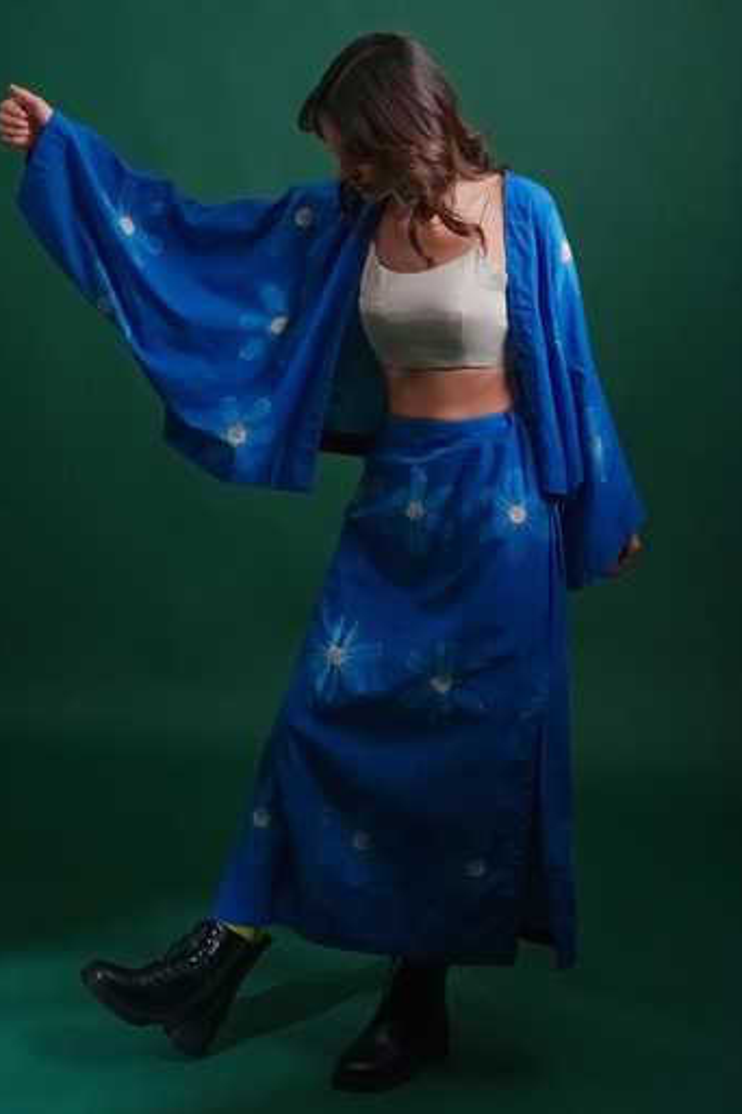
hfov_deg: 31.3
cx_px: 373
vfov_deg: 45.6
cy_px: 566
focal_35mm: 43
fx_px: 1324
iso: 1250
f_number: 2.8
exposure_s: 1/640
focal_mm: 41.8
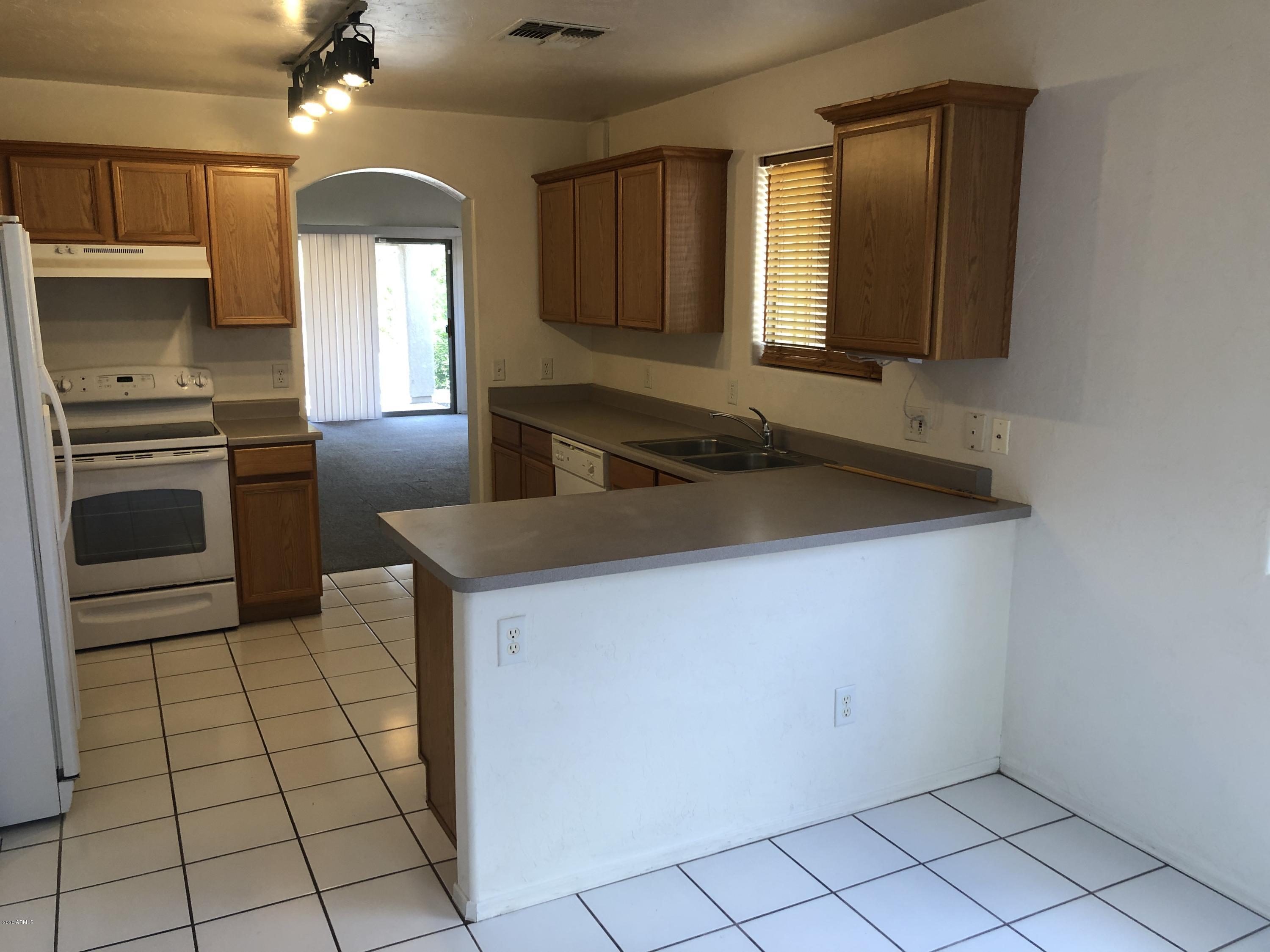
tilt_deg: -12.8
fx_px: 1027
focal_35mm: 28
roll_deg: -1.1
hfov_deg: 63.4
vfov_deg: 49.7
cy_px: 476
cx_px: 635
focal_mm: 3.99
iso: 32
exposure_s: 1/30
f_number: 1.8
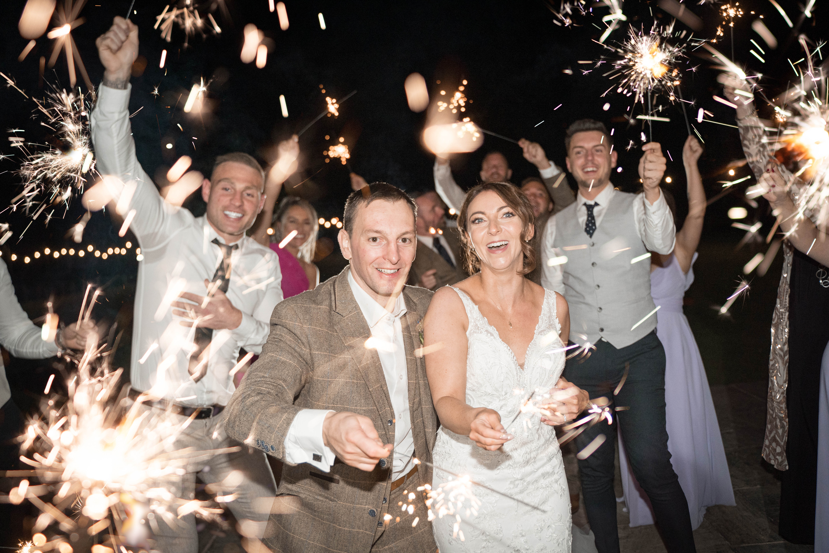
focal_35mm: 67
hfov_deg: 30.1
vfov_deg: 20.3
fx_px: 1543
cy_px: 276
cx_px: 414
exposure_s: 1/250
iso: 2000
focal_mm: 67
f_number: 2.8
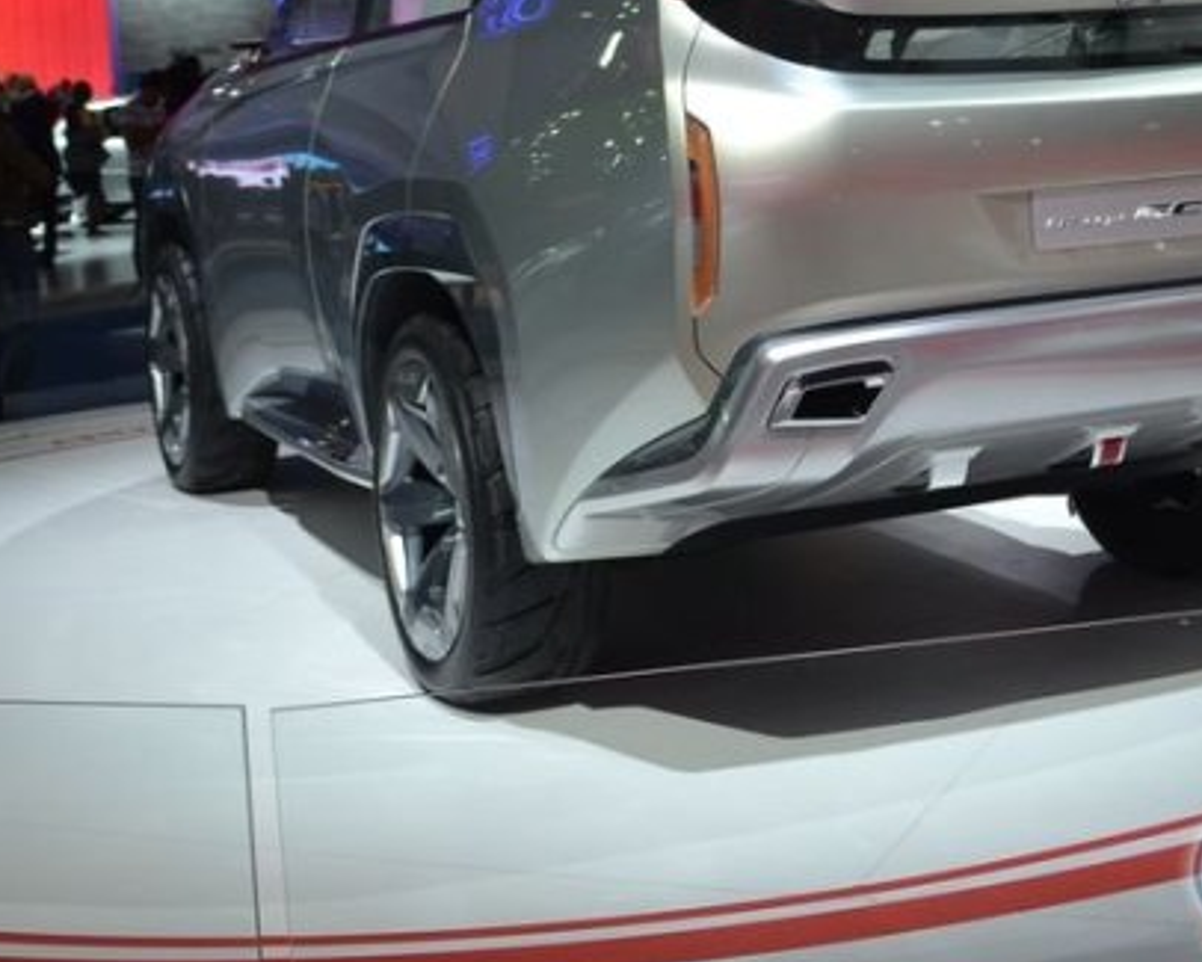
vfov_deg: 24.6
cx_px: 758
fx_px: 2171
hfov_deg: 30.8
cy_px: 191
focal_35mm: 61
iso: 400
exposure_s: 1/100
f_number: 5
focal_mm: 22
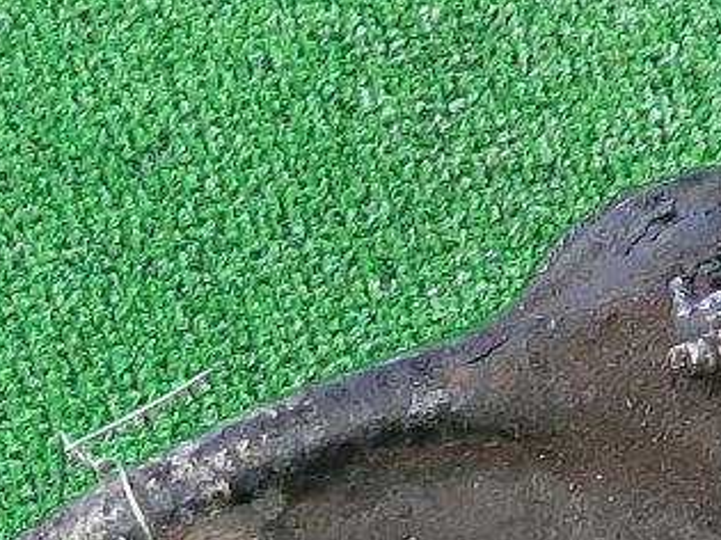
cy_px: 936
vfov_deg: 11.6
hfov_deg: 16.5
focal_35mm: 119
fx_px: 2478
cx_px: 513
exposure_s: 1/50
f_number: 1.7
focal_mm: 3.93
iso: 149
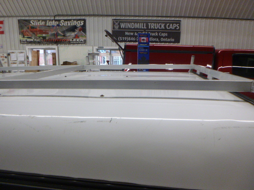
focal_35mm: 25
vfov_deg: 54.9
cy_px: 95
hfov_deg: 69.4
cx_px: 127
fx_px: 183
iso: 250
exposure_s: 1/60
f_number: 3.9
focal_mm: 4.5
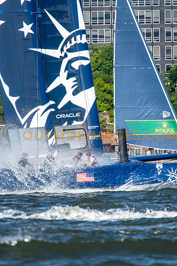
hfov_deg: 1.4
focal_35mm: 952
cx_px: 124
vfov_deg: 2.2
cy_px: 134
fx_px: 7034
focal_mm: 420
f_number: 5.6
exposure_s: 1/2500
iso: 500
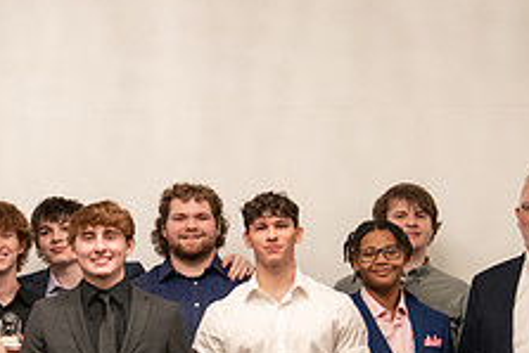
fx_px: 1911
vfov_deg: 10.5
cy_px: 333
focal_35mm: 130
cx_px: 17
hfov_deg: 15.5
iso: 2500
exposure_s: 1/320
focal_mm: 50
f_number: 1.2
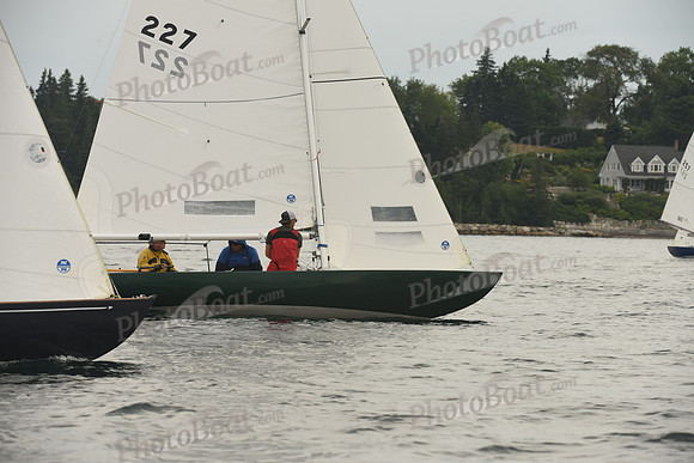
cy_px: 232
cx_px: 347
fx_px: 3856
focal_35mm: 200
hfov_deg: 10.3
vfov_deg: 6.9
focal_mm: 200
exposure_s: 1/800
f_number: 6.3
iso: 400
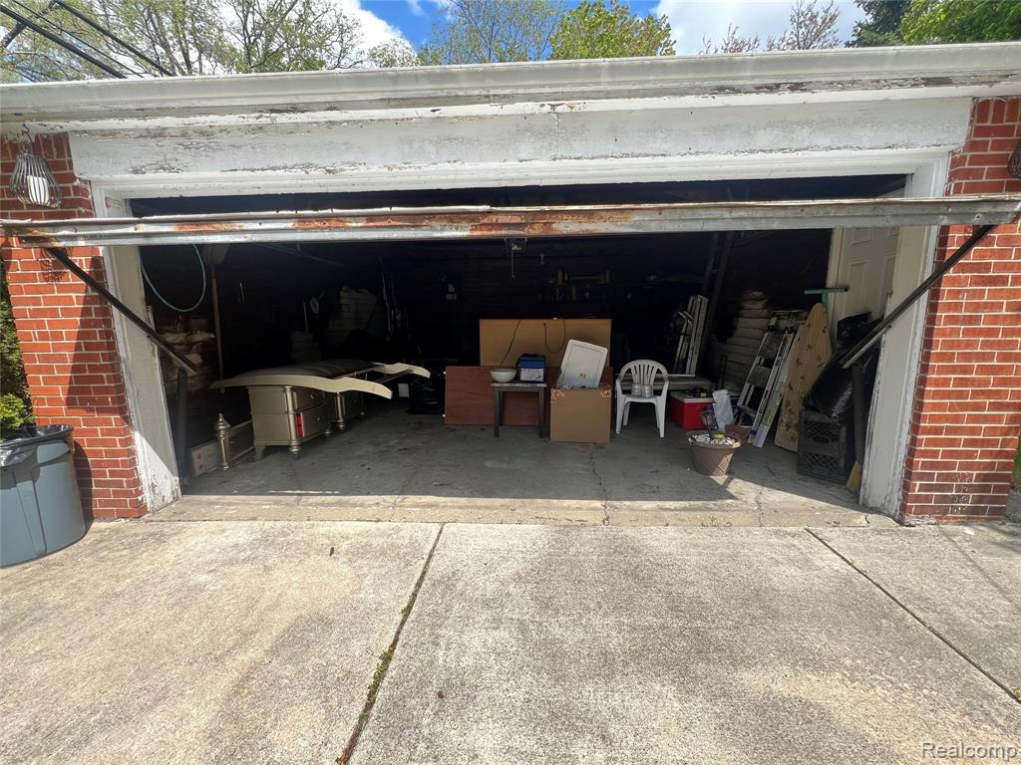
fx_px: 383
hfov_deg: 106.2
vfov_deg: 89.9
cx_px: 510
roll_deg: -0.4
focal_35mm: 13
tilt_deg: -5.1
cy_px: 382
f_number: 1.8
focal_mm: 1.57
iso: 32
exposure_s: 1/258
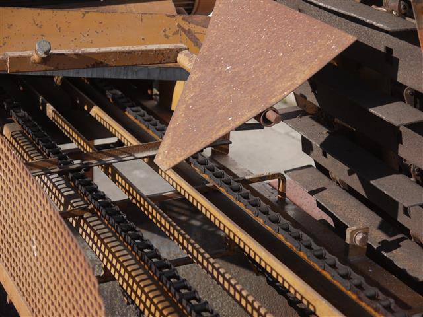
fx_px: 904
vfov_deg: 19.9
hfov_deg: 26.3
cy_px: 158
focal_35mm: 74
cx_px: 212
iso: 100
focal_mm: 37
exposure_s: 1/500
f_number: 5.4
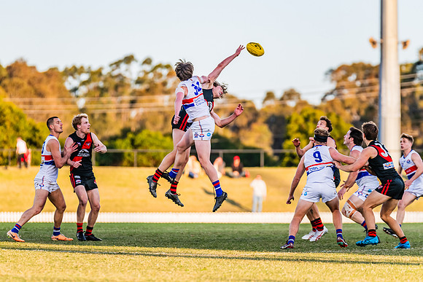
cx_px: 196
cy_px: 131
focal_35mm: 311
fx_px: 3656
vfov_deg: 4.4
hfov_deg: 6.6
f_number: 4.5
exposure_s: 1/1600
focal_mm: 290
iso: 800
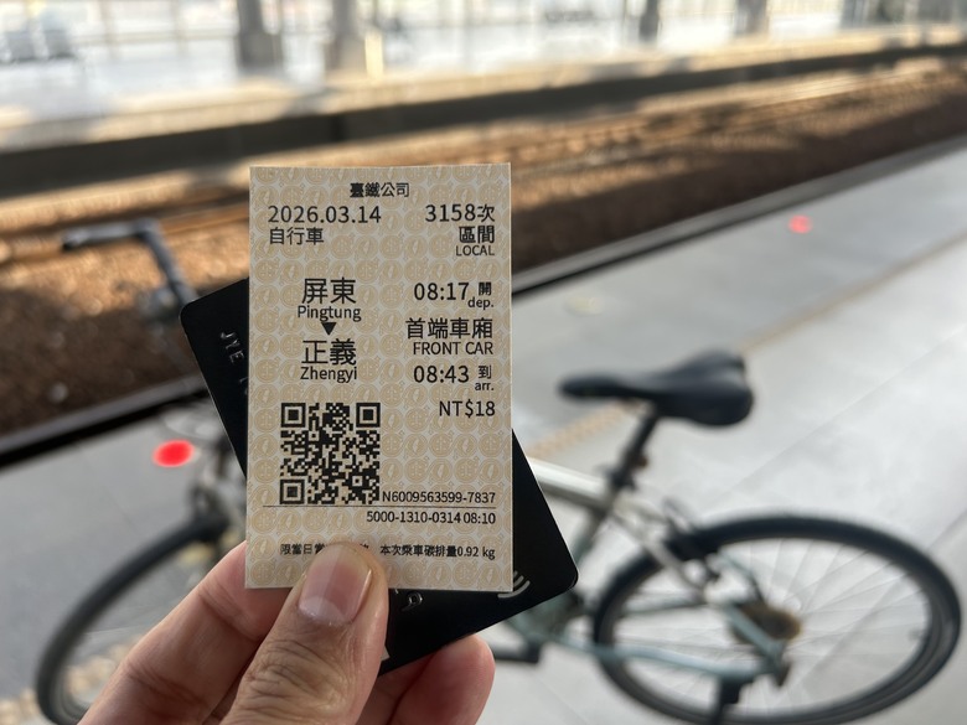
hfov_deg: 67.3
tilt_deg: -26.7
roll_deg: +0.7
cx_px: 484
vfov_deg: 53.1
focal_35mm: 26
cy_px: 362
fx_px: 726
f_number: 1.5
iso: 50
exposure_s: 1/359
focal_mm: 5.7
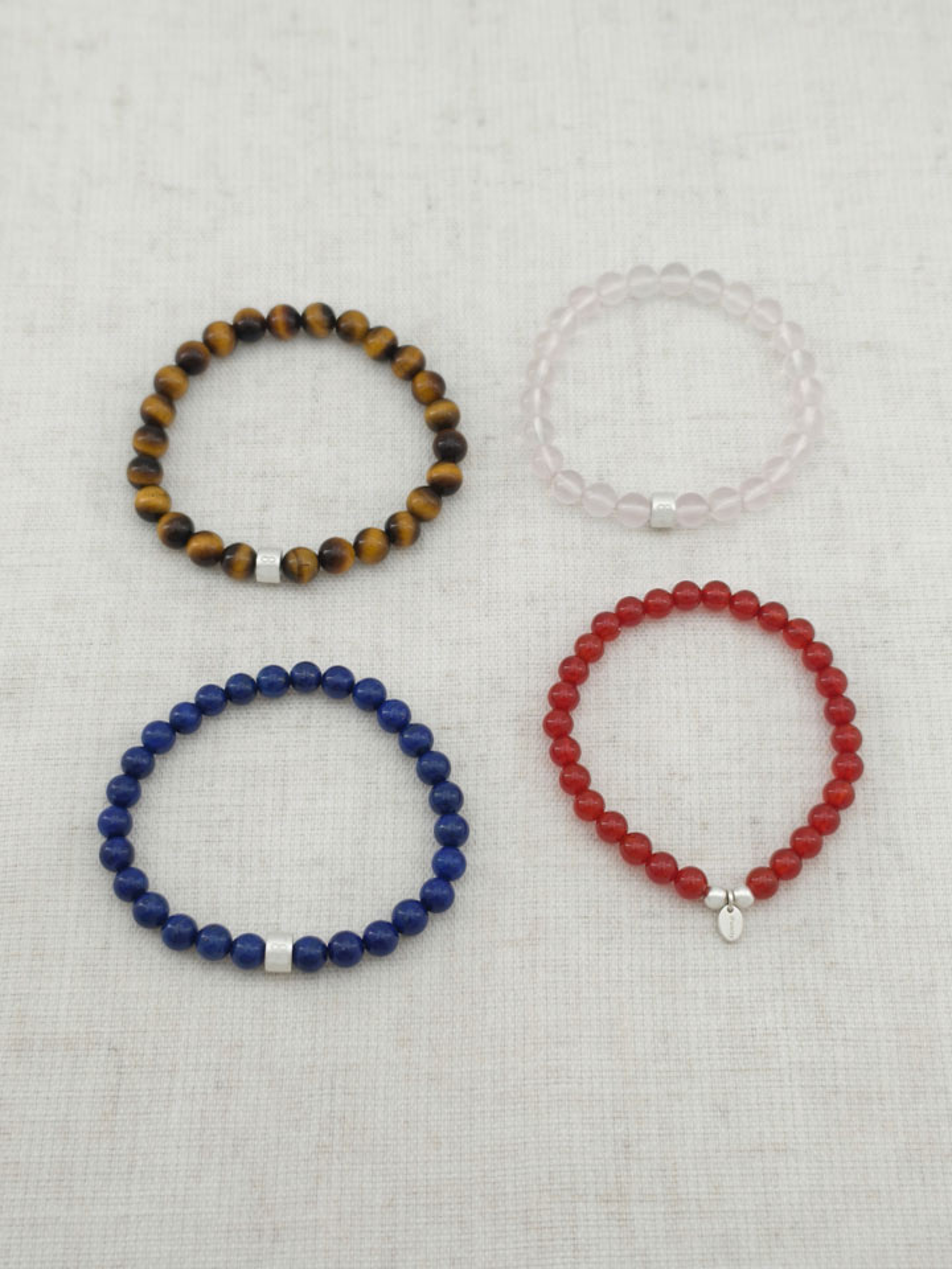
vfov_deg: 38.2
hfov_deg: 29.1
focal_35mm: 50
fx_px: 1833
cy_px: 634
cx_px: 476
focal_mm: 6.54
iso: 72
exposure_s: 1/1250
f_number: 16
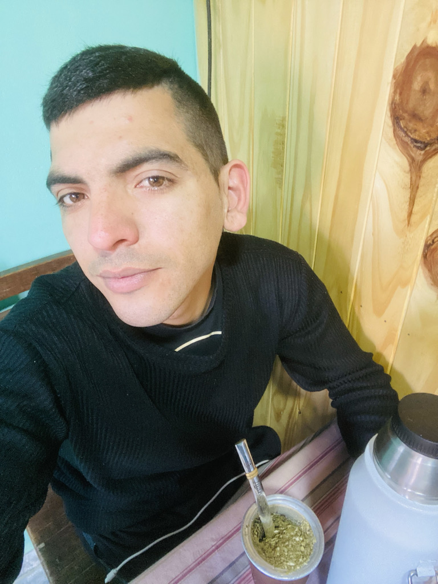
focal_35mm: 23
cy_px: 292
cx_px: 219
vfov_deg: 73.9
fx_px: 388
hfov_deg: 58.9
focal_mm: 2.71
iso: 320
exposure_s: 1/25
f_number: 2.2
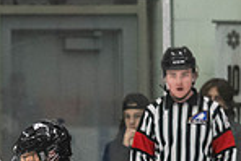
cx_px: 88
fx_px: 4242
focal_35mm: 633
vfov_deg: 2.2
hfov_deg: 3.3
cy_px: 292
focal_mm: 105
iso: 2000
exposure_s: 1/640
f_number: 2.8
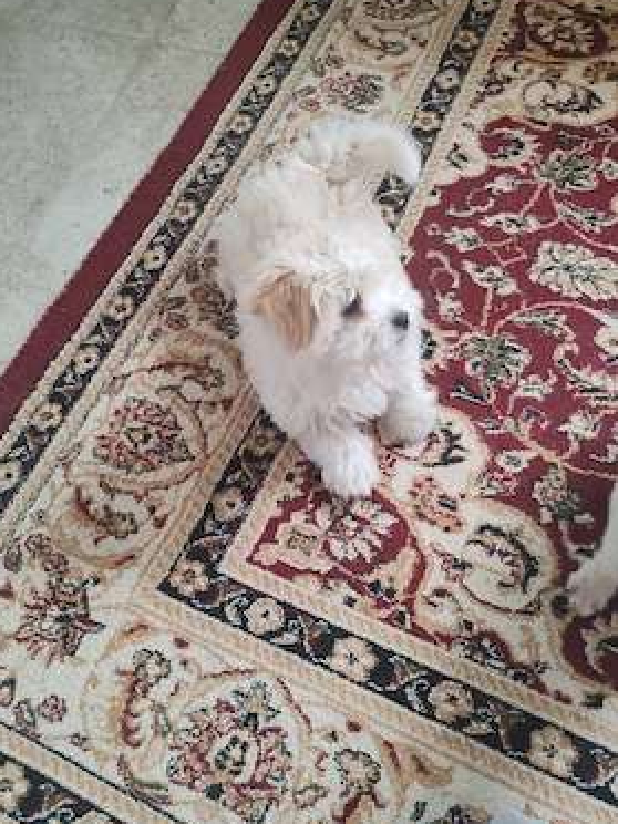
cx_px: 288
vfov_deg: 61.7
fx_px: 690
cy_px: 412
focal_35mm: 29
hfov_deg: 48.2
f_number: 1.9
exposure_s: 1/100
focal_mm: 6.12
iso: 1600
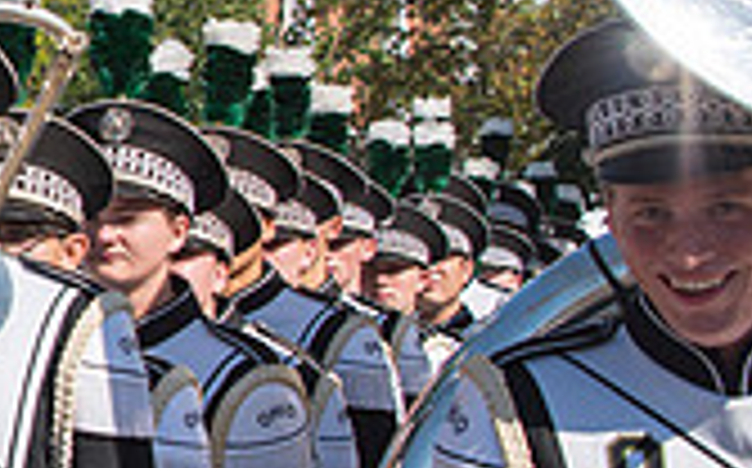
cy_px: 164
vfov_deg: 15.3
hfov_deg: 20.4
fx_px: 1740
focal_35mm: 85
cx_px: -419
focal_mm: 24
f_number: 5.6
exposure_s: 1/1600
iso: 200
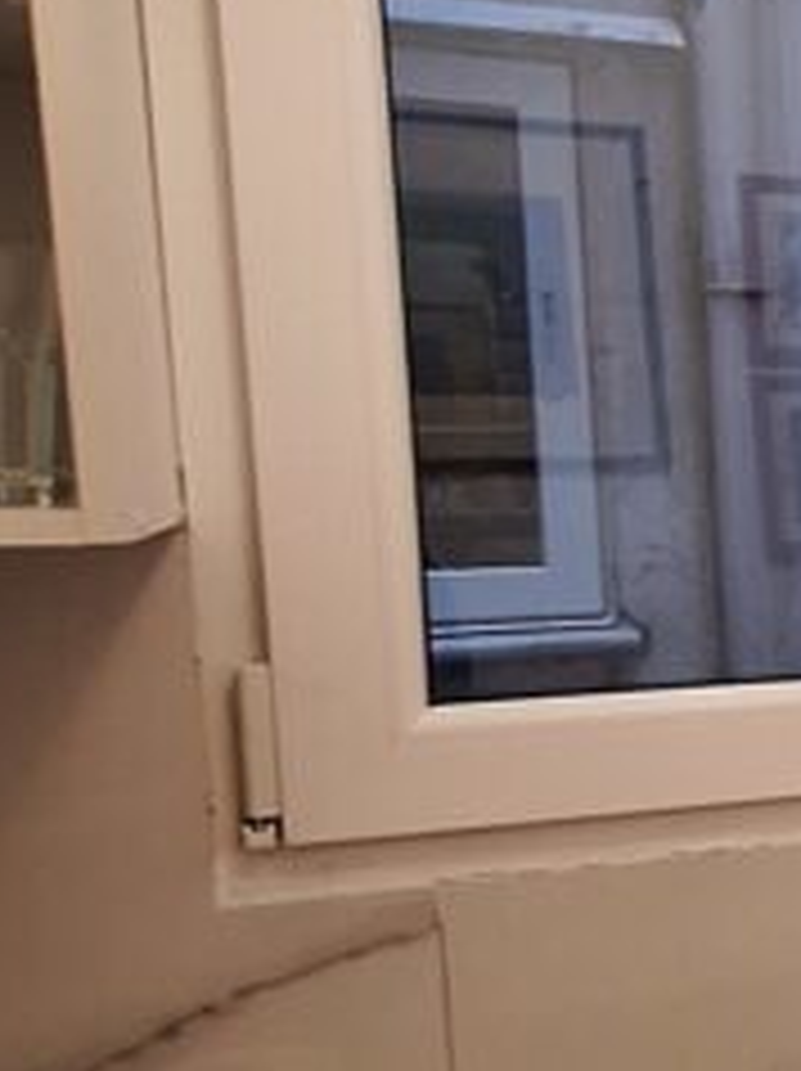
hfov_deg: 17.9
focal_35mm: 56
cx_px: 1606
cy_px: 616
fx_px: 1731
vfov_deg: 34.3
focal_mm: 1.74
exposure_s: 1/25
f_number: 2.2
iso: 250
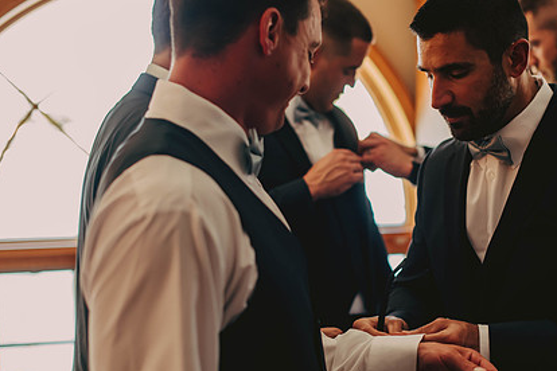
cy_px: 206
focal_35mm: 70
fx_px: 1083
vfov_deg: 19.4
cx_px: 365
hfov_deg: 28.7
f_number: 2
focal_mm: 50
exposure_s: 1/160
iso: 500
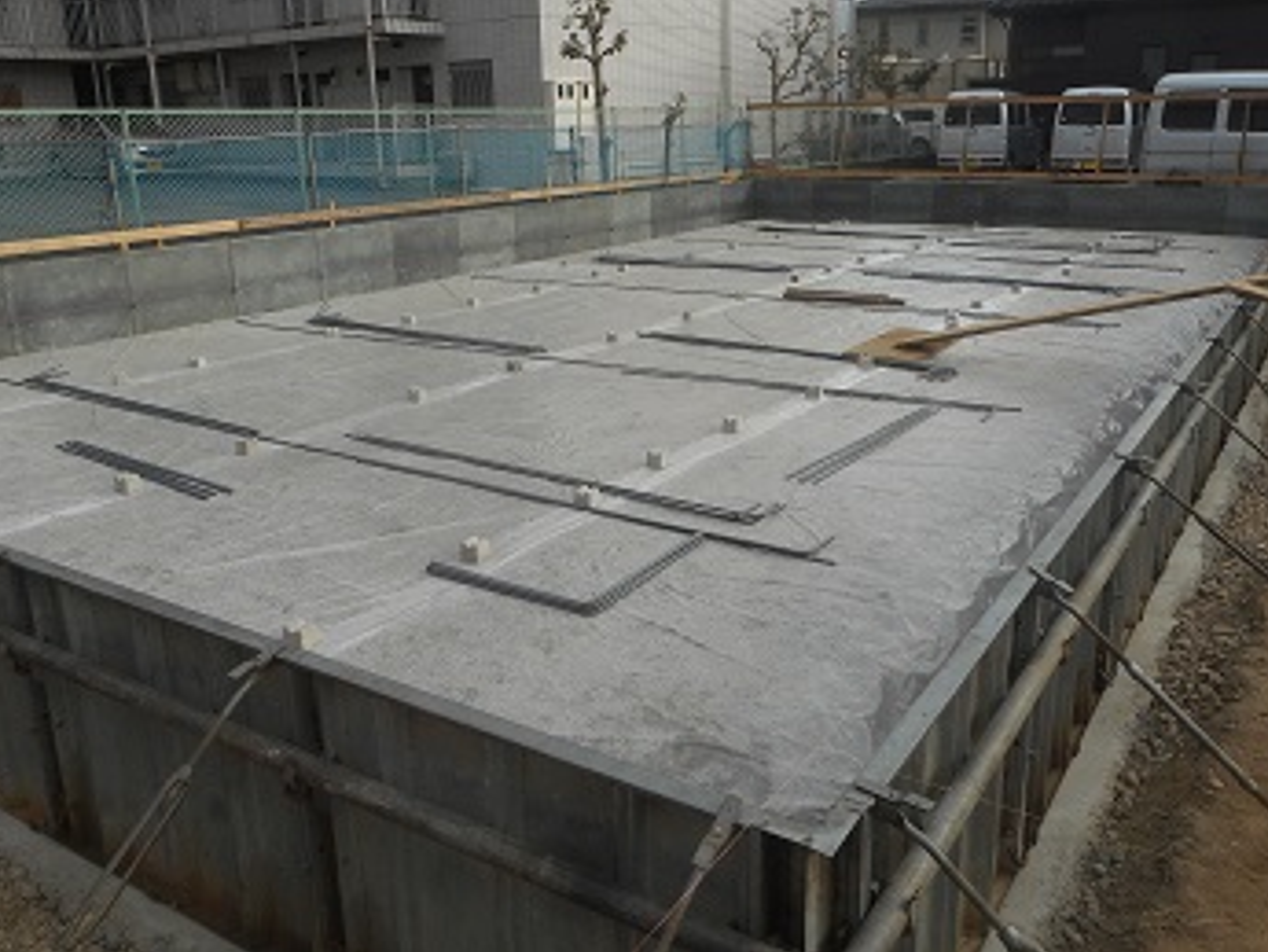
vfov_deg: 48.1
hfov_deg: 61.6
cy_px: 404
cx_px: 662
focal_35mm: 29
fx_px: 1063
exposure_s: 1/250
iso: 80
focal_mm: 4.5
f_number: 3.7
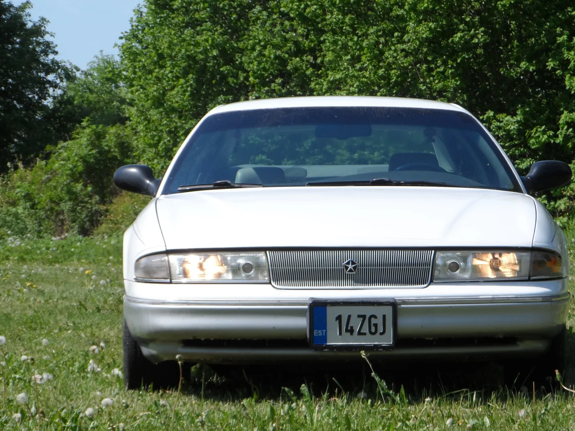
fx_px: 2308
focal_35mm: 139
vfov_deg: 10.7
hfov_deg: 14.2
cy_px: 255
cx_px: 353
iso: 80
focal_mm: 17
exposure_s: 1/500
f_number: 4.6
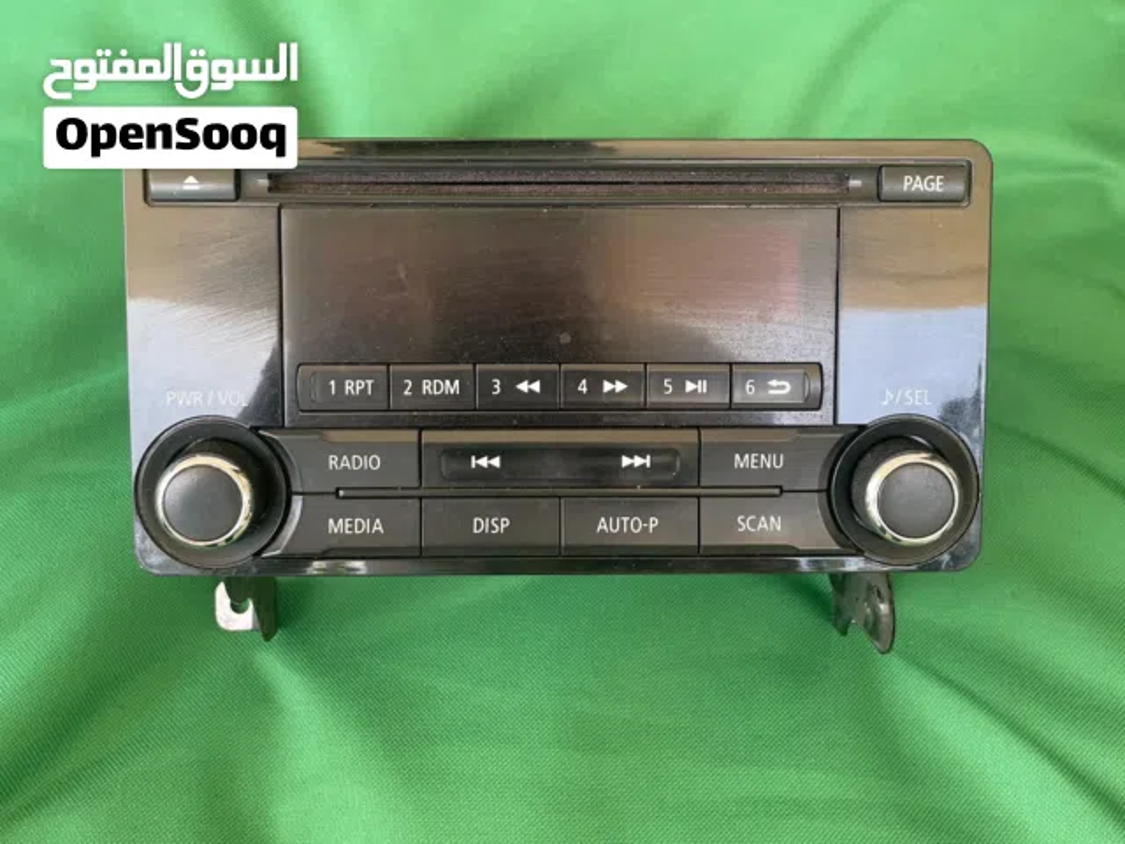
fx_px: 845
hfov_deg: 67.3
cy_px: 422
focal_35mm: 26
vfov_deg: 53.1
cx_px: 562
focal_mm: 4.2
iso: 80
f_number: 1.6
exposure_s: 1/121
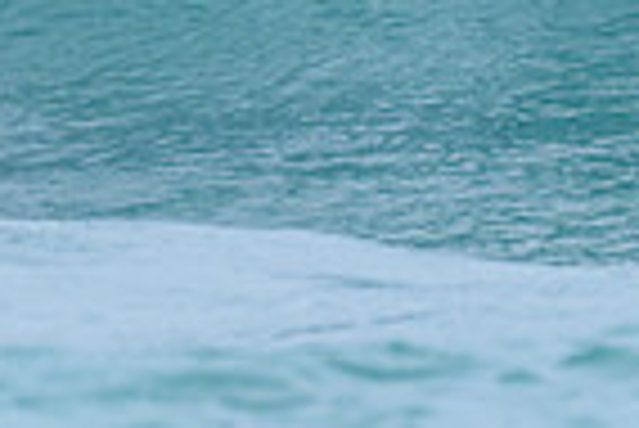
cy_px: -534
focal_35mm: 2562
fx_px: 45521
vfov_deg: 0.5
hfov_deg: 0.8
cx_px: 873
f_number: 5.6
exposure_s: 1/2000
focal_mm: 500
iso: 800
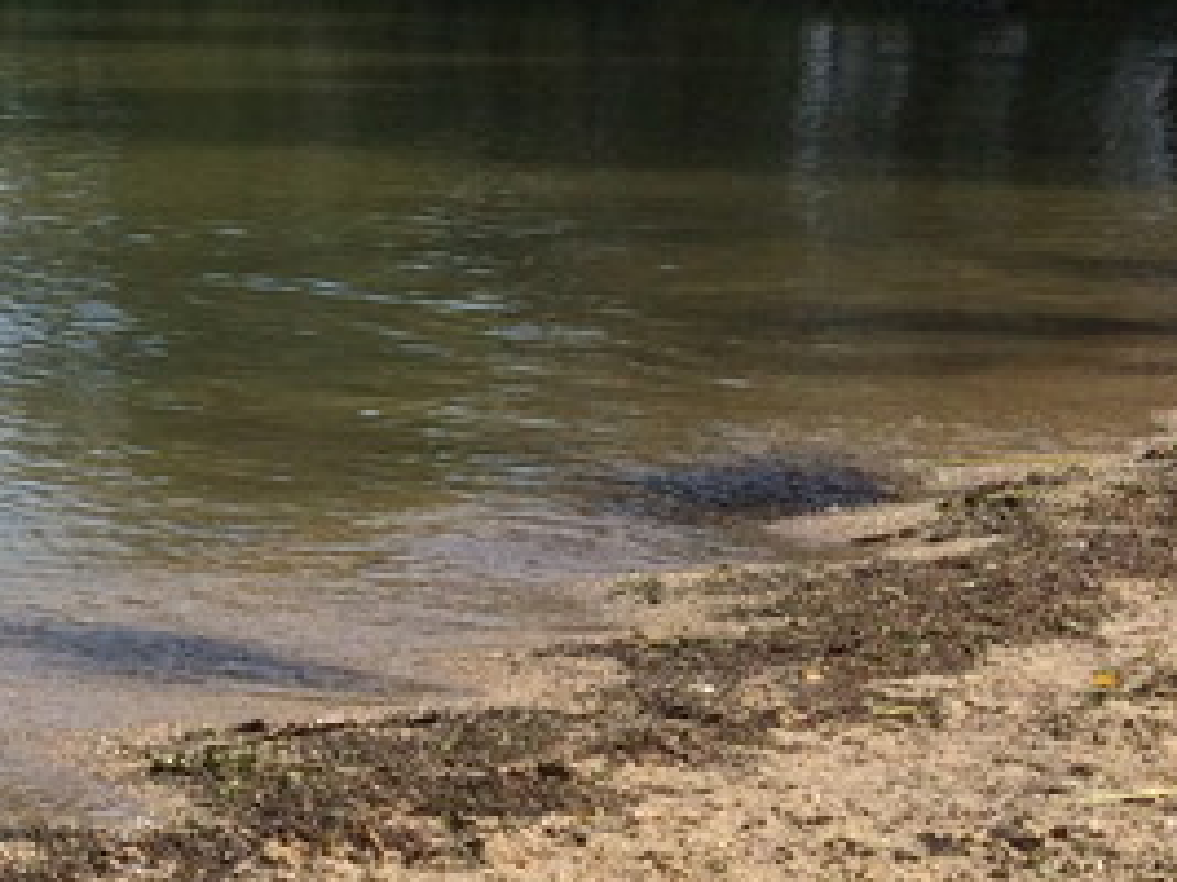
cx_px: -890
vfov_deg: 13.6
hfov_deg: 15.8
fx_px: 3671
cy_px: 163
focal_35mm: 108
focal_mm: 4.12
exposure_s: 1/2283
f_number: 2.2
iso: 40
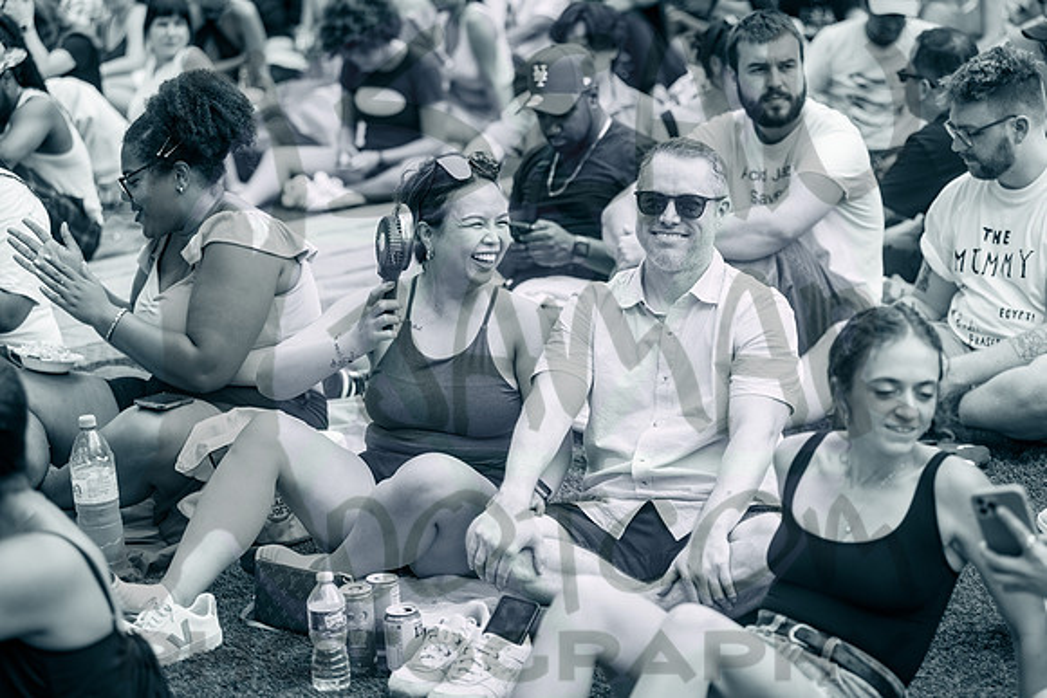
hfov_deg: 20.4
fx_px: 2909
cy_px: 349
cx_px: 524
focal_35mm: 100
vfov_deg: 13.7
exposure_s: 1/800
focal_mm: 100
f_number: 3.2
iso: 400
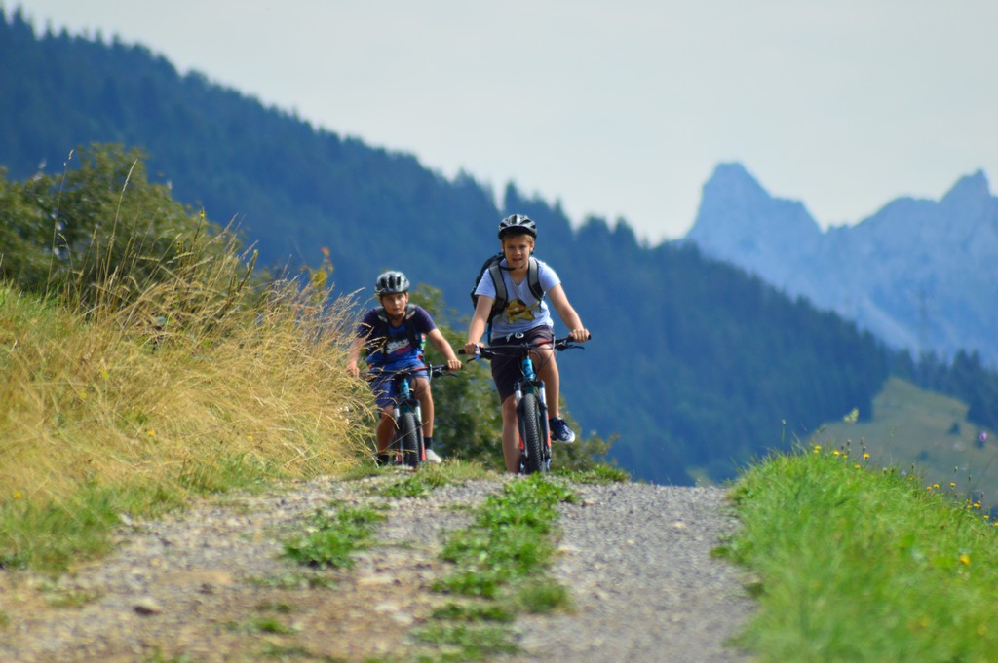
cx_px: 499
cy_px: 332
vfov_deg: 3.1
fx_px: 12465
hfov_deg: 4.6
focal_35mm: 450
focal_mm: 300
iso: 400
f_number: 5.6
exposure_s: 1/1250
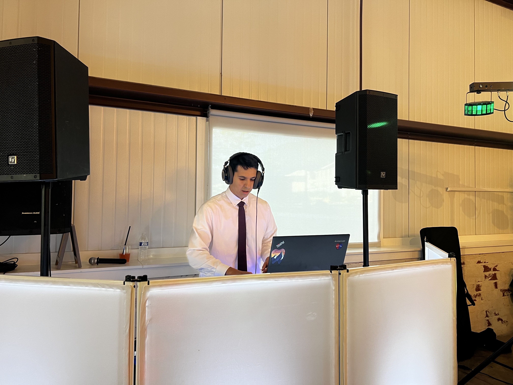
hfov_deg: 67.3
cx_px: 256
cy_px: 192
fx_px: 385
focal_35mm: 26
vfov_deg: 53.1
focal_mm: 5.7
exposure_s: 1/60
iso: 125
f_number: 1.5
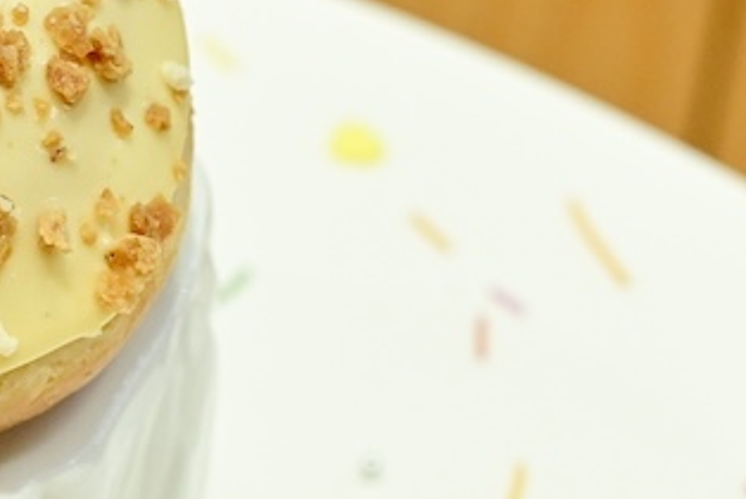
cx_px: -192
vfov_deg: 7.2
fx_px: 3962
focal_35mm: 191
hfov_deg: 10.5
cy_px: 438
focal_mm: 60
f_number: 8
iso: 6400
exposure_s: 1/250
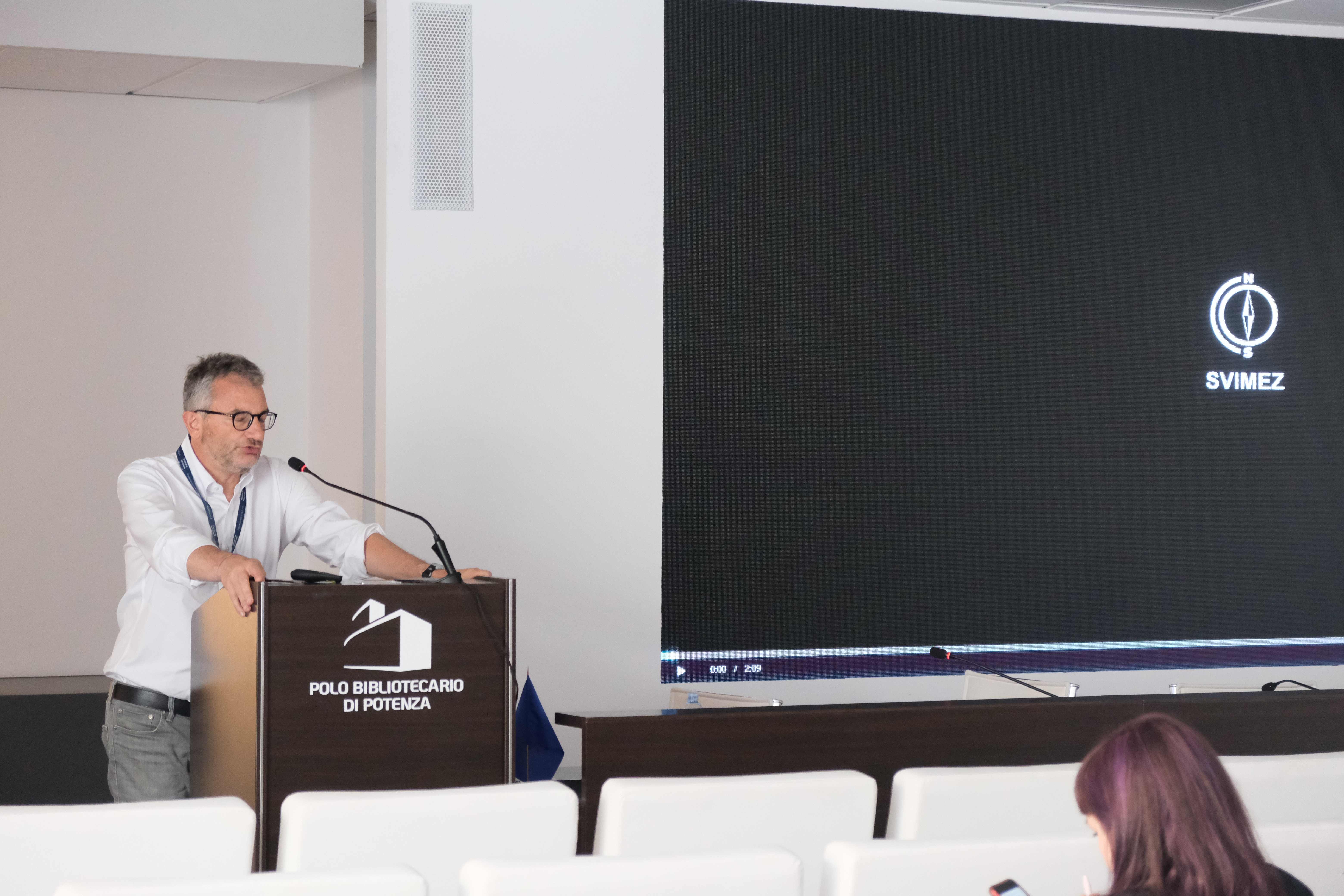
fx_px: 3098
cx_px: 672
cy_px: 448
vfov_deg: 16.5
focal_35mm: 83
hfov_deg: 24.5
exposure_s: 1/140
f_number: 4
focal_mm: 55
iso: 6400
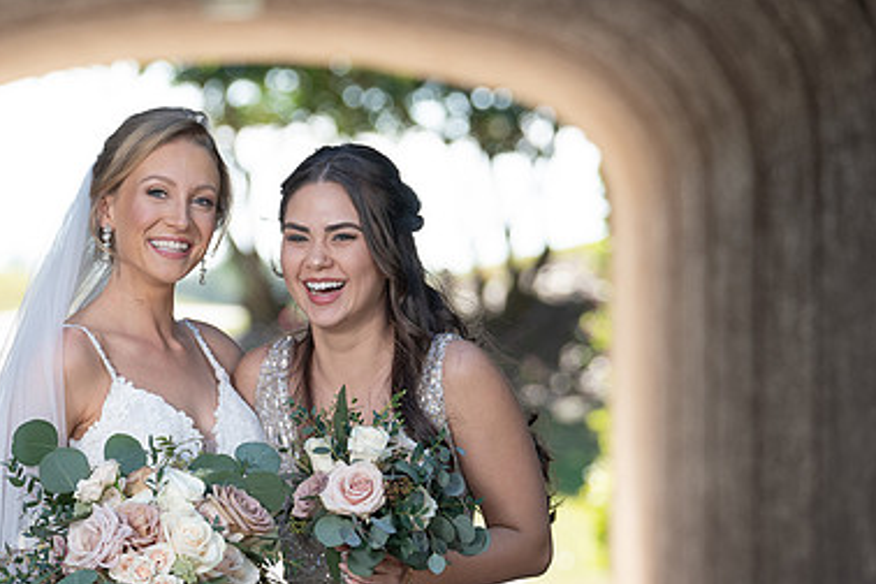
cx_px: 252
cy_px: 406
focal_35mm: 257
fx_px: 6253
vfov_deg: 5.3
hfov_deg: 8.0
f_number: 4
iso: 100
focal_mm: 139
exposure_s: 1/200
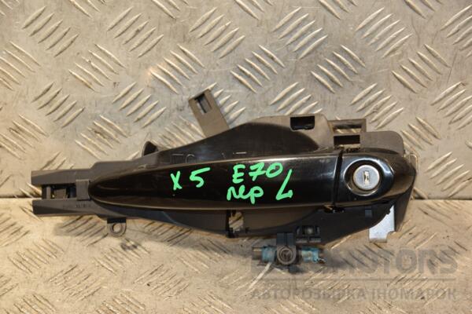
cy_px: 157
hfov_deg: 20.6
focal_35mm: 99
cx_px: 236
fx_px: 1298
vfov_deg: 13.8
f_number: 5.3
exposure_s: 1/100
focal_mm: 66
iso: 800
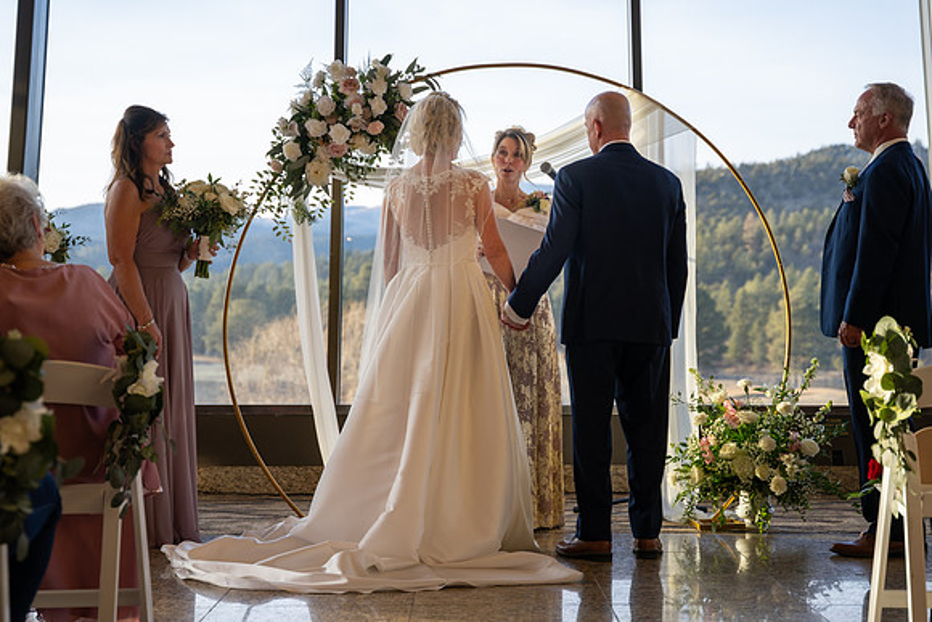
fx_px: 1586
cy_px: 308
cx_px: 510
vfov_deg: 22.2
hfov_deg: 32.7
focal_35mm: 61
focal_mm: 53.1
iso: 100
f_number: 3.2
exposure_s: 1/100
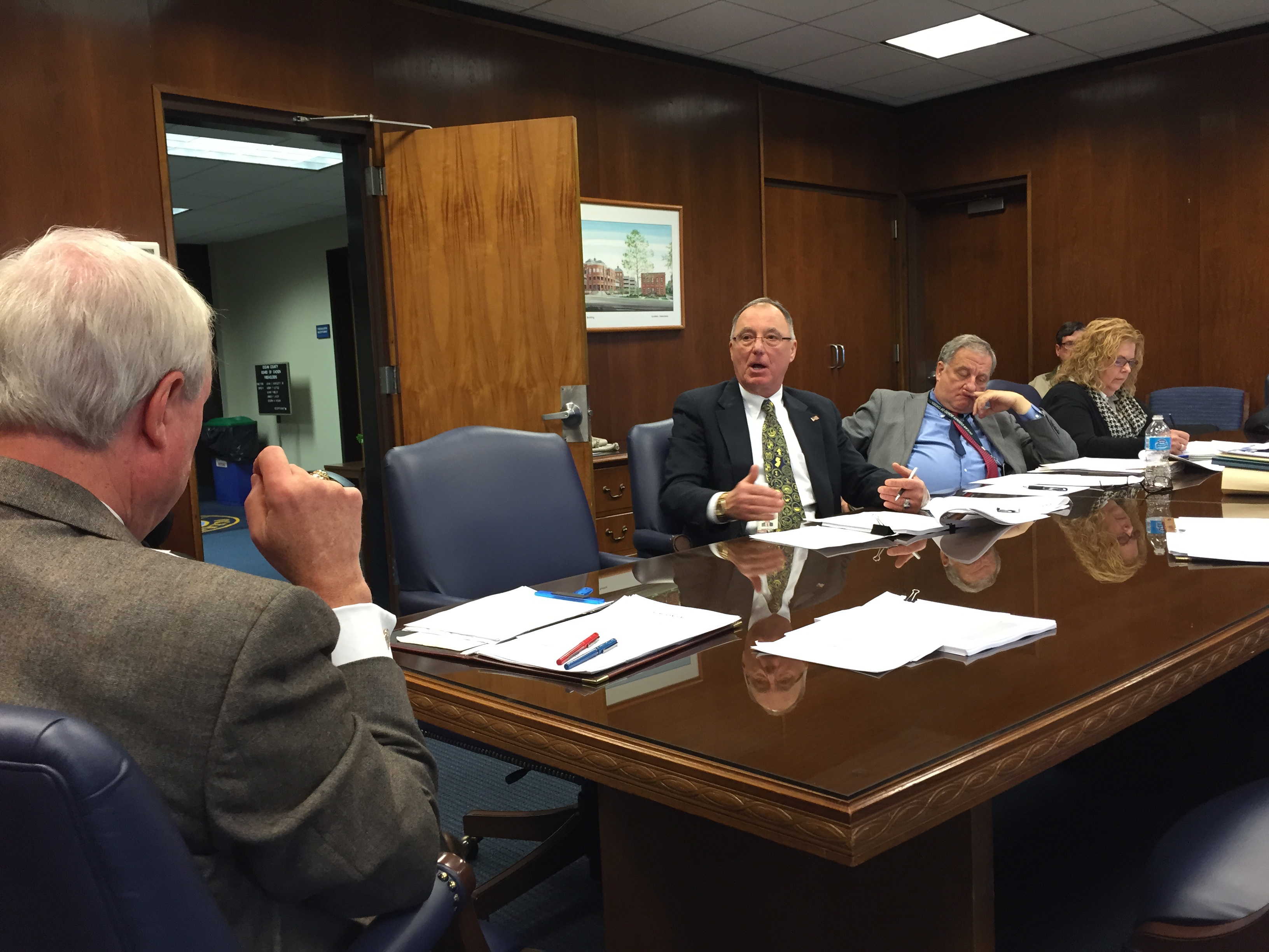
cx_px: 634
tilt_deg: -6.3
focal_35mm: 29
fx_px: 1063
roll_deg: +3.5
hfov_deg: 61.7
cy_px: 476
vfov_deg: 48.2
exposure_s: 1/30
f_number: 2.2
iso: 100
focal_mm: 4.15
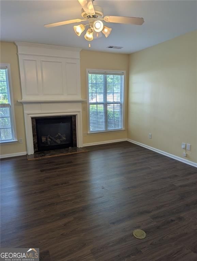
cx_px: 98
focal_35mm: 24
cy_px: 130
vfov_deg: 71.5
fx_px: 182
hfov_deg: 56.9
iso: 42
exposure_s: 1/135
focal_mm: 6.81
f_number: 1.85
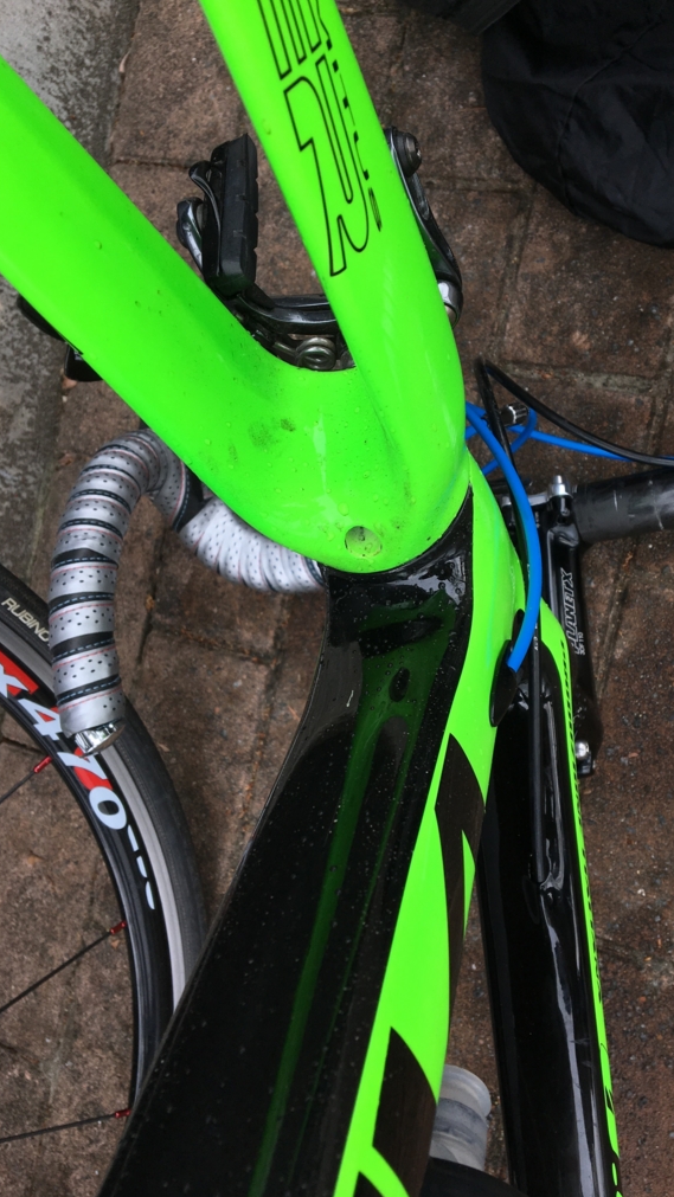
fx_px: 1016
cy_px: 599
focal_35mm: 32
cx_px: 416
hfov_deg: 36.5
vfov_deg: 61.0
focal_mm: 4.15
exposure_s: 1/120
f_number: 2.2
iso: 25
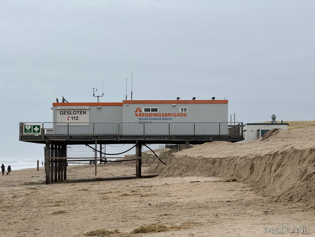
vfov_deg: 12.3
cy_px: 118
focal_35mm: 120
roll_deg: +0.1
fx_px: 1092
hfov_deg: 16.4
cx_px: 158
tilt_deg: +2.5
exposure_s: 1/178
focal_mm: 15.66
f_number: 2.8
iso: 50
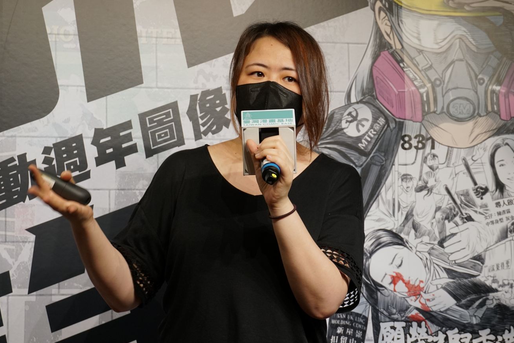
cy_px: 123
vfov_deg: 12.2
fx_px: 1599
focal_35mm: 112
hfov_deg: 18.3
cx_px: 297
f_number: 5
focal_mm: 54
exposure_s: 1/100
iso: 800
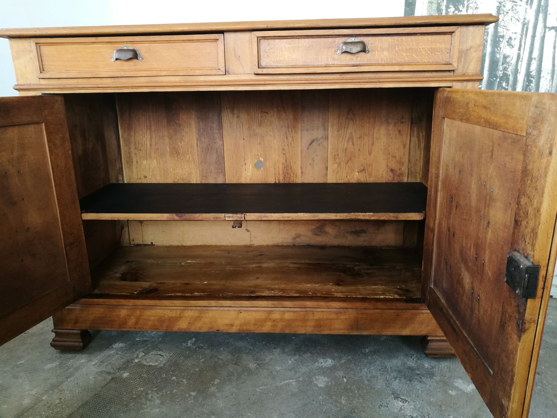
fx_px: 434
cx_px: 278
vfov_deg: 51.4
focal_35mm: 27
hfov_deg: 65.3
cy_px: 209
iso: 125
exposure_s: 1/33.3
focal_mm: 4.5
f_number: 2.2
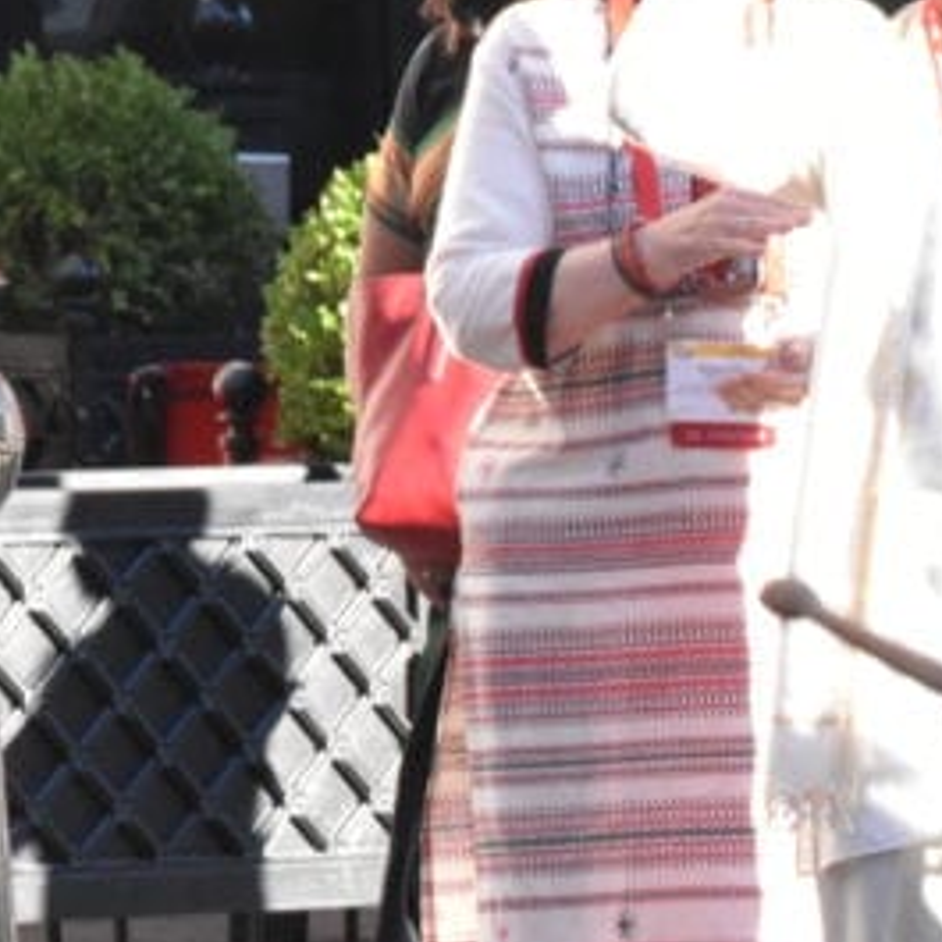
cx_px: 1703
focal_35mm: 640
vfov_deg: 2.7
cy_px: 962
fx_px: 19704
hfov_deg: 2.7
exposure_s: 1/200
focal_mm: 130
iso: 2800
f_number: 16
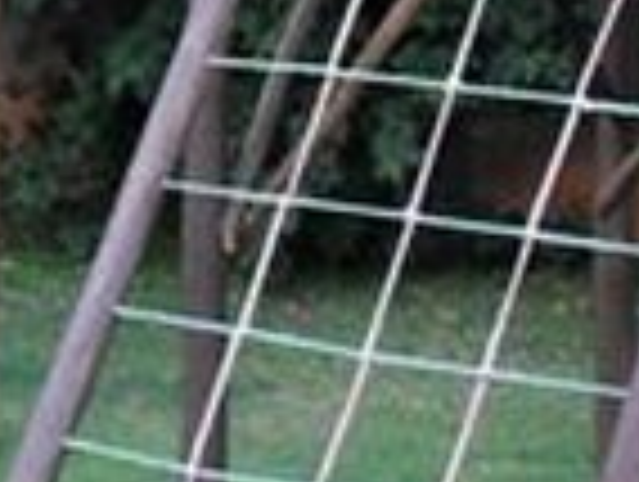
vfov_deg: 6.9
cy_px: -212
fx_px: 3957
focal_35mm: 214
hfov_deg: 9.2
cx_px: 166
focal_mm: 6.3
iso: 80
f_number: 2.8
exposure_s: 1/45
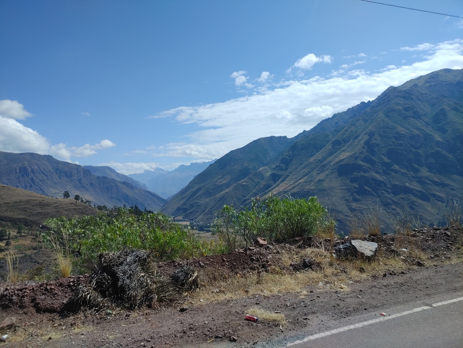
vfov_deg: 53.1
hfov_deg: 67.3
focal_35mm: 26
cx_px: 232
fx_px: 348
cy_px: 174
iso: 50
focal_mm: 5.58
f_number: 1.8
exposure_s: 1/2857
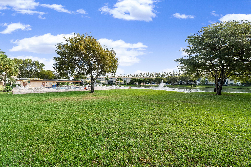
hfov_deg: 100.4
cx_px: 126
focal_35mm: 15
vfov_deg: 77.3
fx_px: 105
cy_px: 84
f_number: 11
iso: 100
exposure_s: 1/160
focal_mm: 10
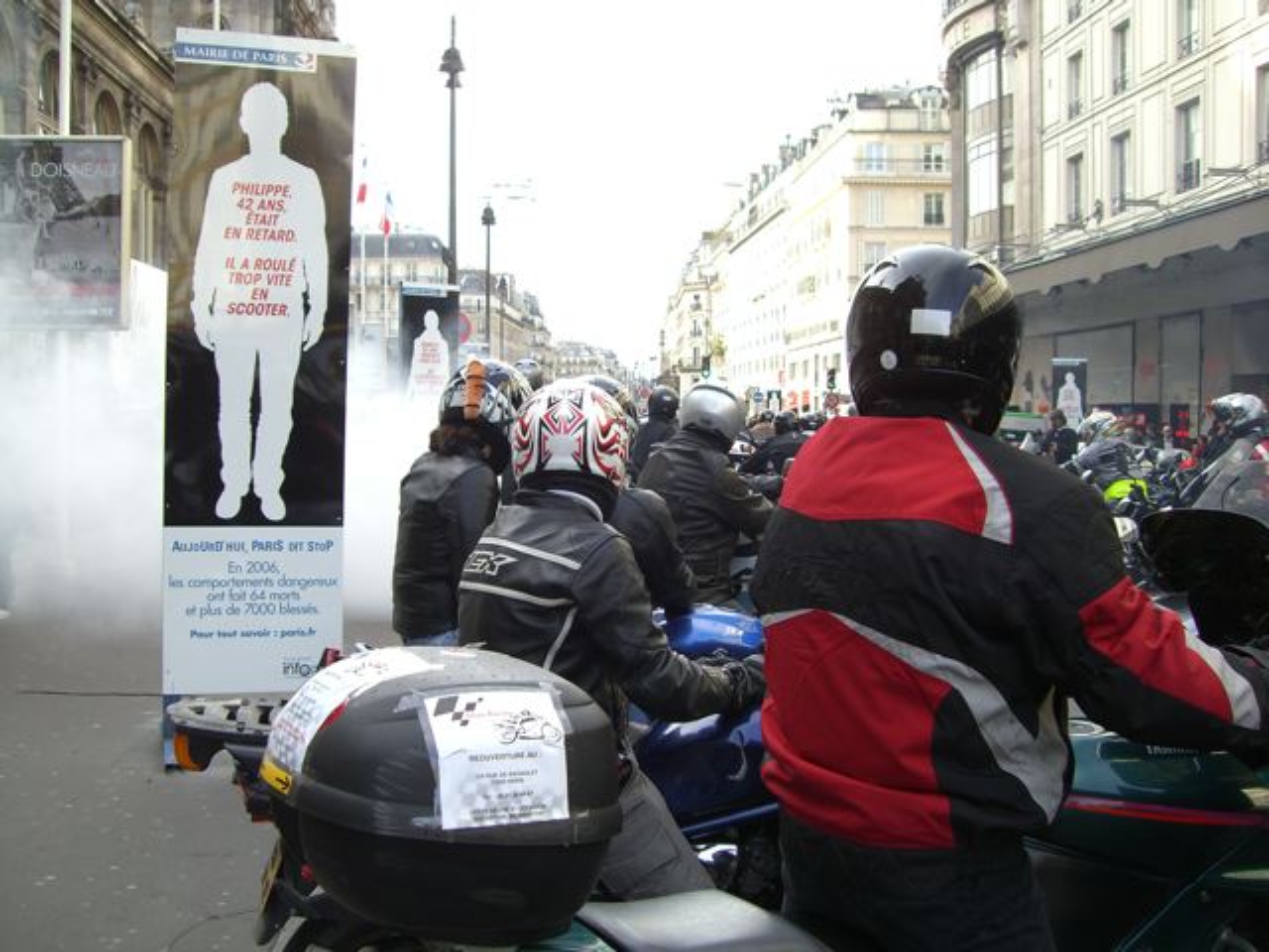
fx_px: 1393
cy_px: 476
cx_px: 634
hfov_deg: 49.0
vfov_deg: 37.7
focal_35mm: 38
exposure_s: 1/200
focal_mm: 6.2
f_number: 2.7
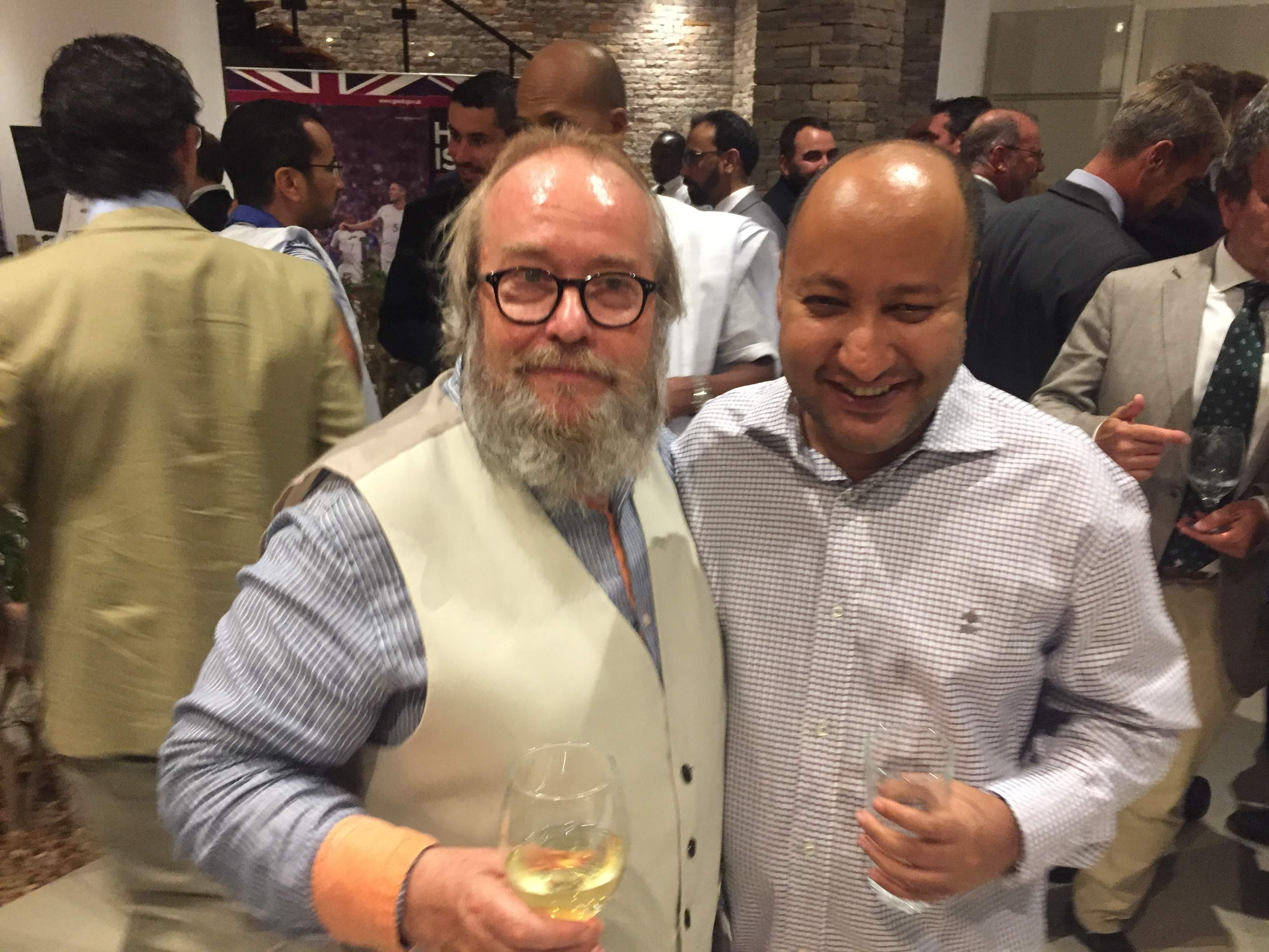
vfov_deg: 48.2
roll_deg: -2.0
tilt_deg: -17.7
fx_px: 1063
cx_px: 634
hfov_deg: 61.7
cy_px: 476
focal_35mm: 29
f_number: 2.2
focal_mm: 4.15
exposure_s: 1/20
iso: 250
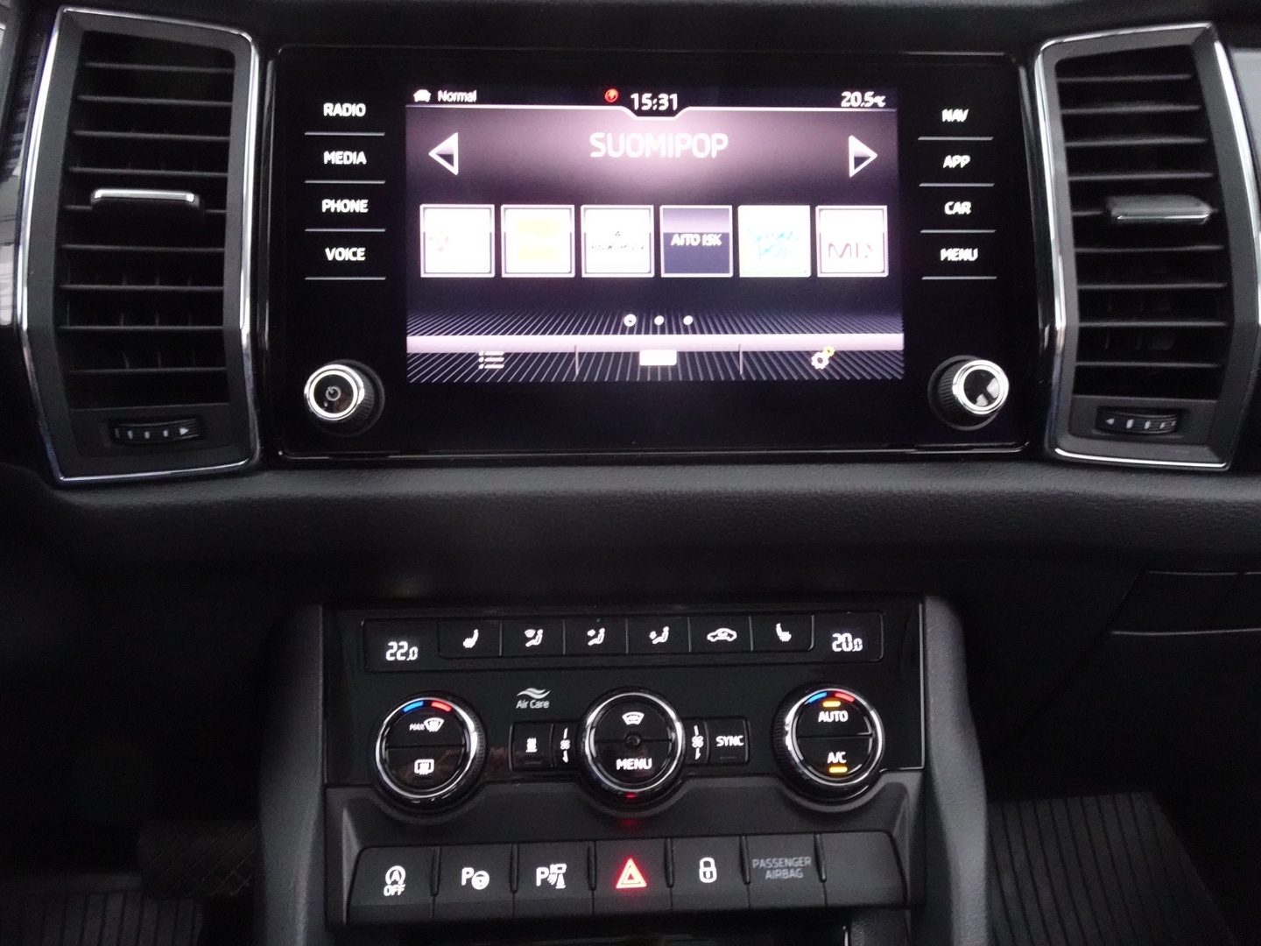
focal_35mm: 24
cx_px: 630
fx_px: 874
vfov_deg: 56.8
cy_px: 473
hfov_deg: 71.6
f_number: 3.5
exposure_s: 1/8
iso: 1600
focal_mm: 4.25
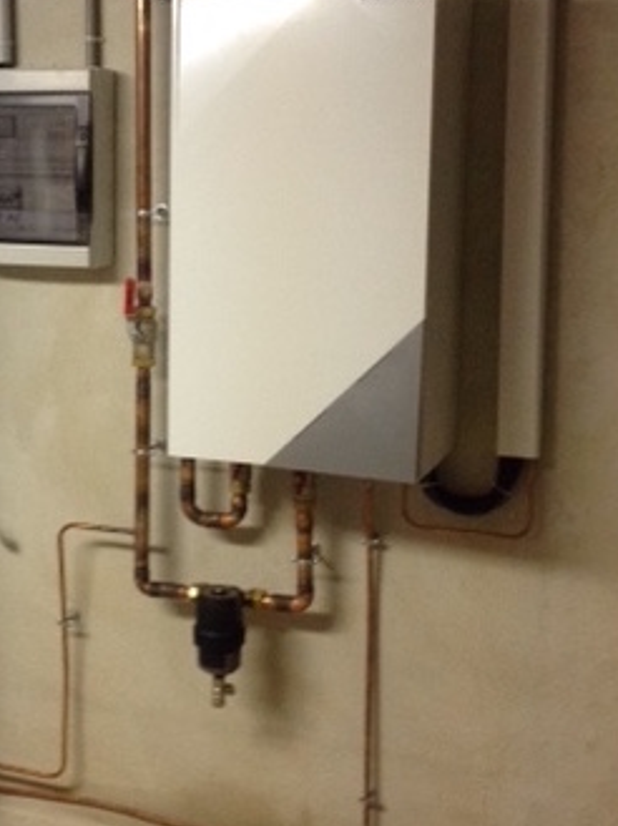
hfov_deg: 21.2
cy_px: 329
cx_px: 93
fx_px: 1622
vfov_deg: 28.5
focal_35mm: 68
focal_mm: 4.28
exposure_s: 1/15
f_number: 2.4
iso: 125
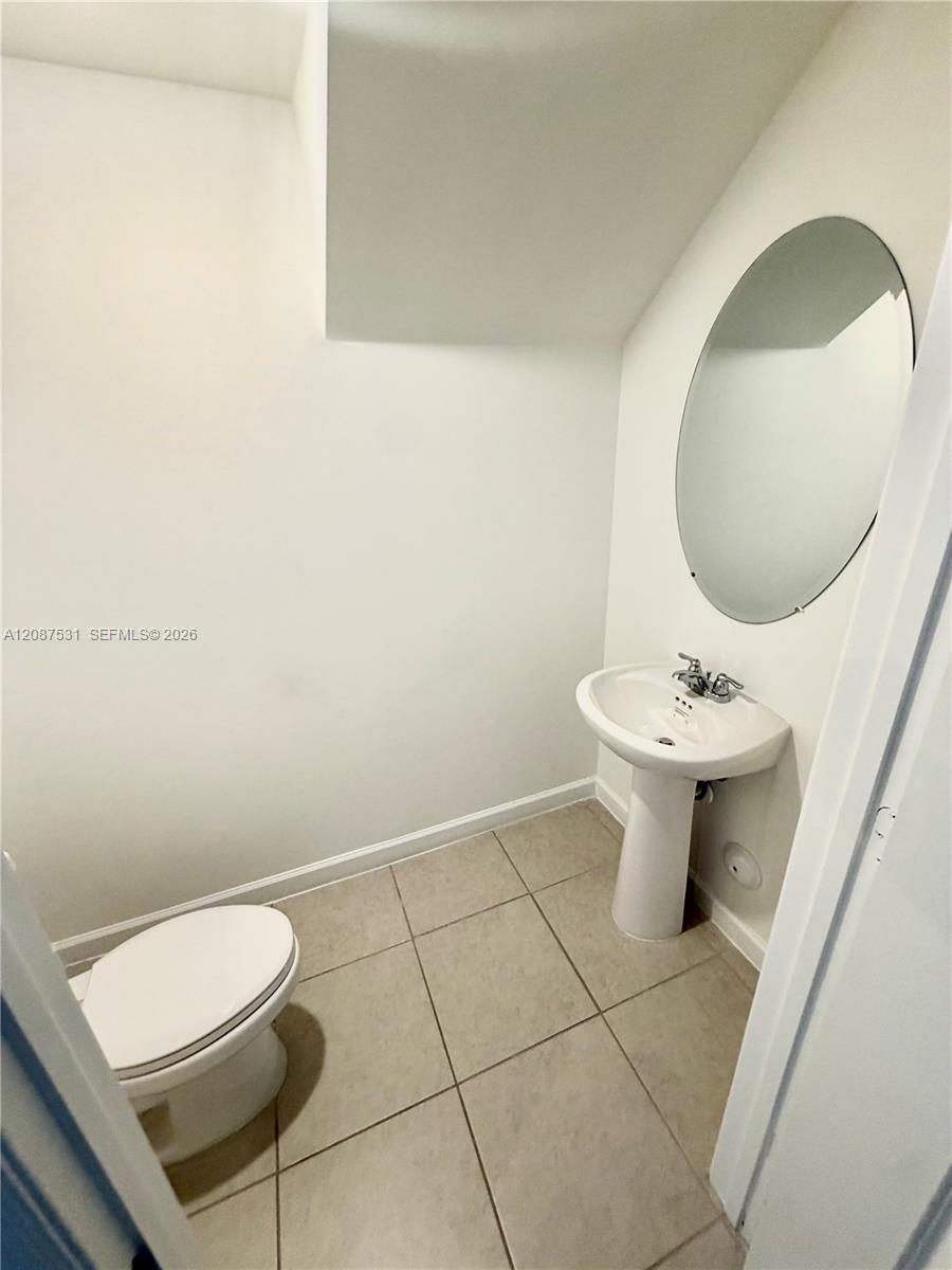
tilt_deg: -22.6
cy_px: 635
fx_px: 513
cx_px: 476
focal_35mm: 14
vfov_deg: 102.1
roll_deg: +1.8
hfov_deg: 85.7
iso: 200
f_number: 2.2
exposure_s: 1/120
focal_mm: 2.22
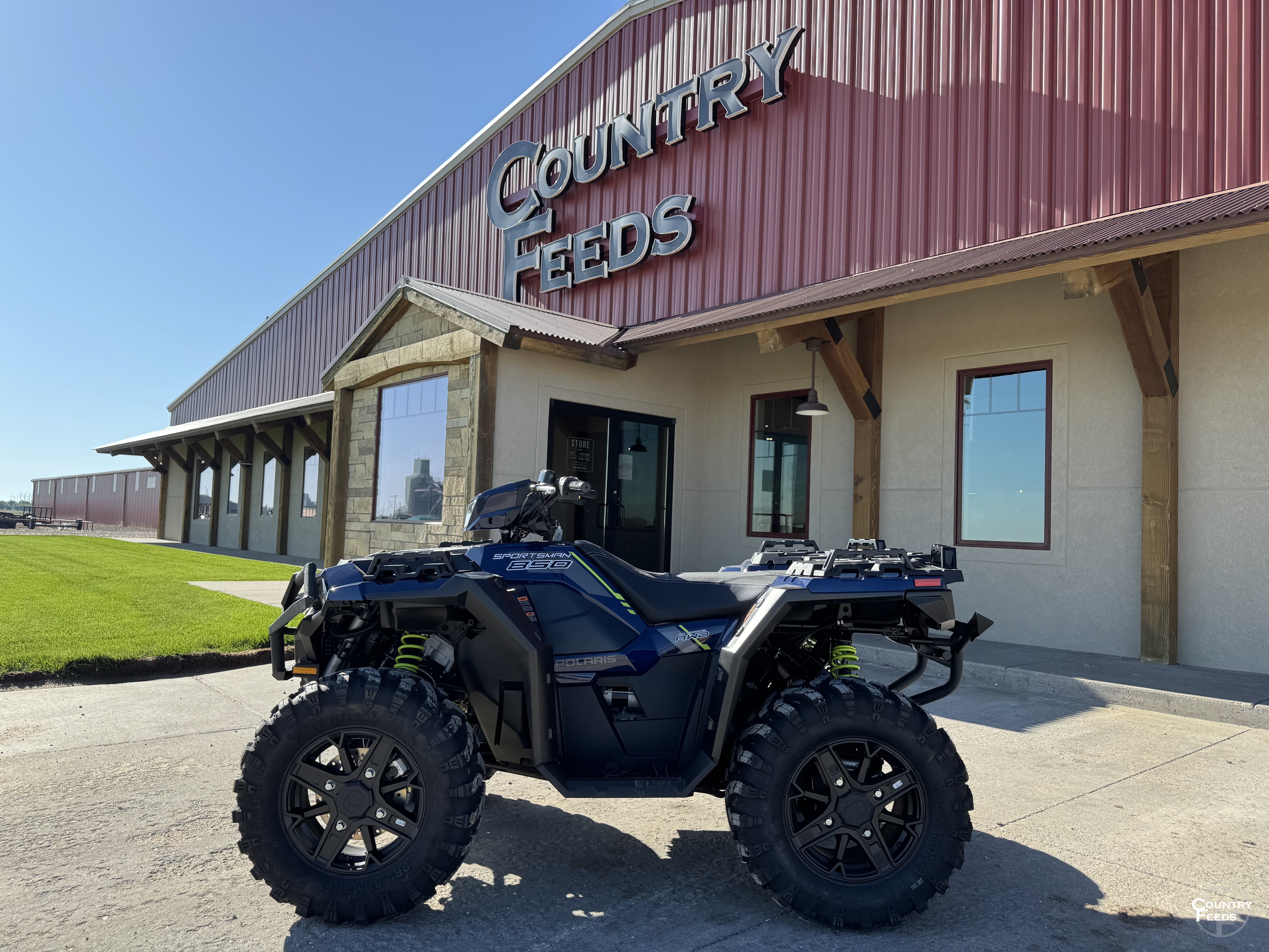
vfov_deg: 56.8
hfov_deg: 71.6
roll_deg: -1.5
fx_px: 880
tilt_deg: +3.4
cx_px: 634
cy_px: 476
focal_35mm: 24
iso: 80
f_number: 1.78
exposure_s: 1/2105
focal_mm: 6.76
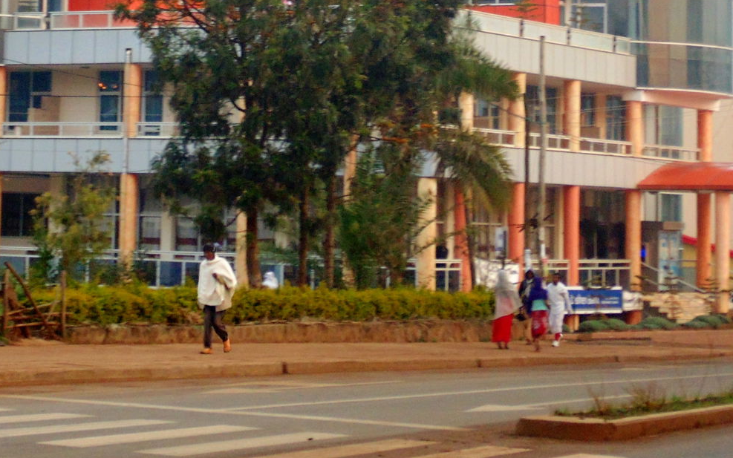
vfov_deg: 9.7
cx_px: 198
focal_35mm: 134
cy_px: -39
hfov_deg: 15.5
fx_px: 2677
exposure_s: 1/30
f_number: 4.1
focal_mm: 11.7
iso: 160
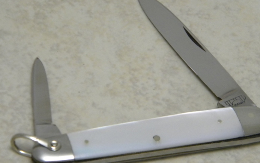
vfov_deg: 7.3
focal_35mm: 181
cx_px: 139
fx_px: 1283
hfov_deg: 11.6
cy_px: 81
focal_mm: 26.8
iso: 400
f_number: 5
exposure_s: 1/22.7
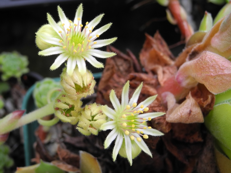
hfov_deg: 63.4
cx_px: 116
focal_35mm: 28
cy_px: 86
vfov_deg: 49.7
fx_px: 187
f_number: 2.8
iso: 100
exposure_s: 1/160
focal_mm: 6
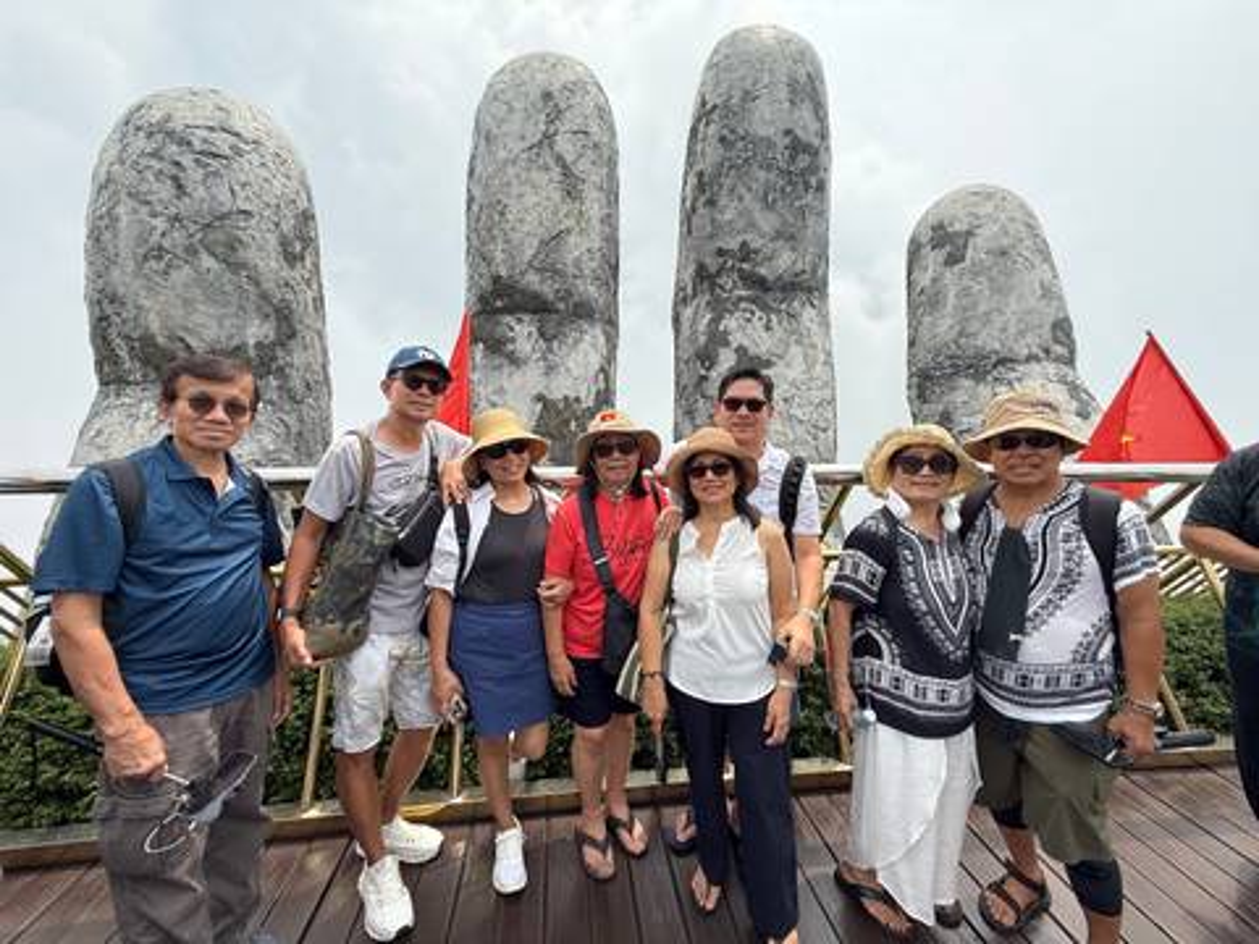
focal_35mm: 14
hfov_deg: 102.1
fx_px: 509
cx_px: 630
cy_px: 472
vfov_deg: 85.7
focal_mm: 2.22
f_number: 2.2
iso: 64
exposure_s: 1/2611
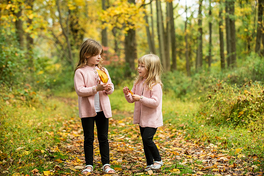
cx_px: 132
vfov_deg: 14.4
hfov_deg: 21.5
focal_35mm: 95
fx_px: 697
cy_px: 88
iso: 640
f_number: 4
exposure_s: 1/125
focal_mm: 95
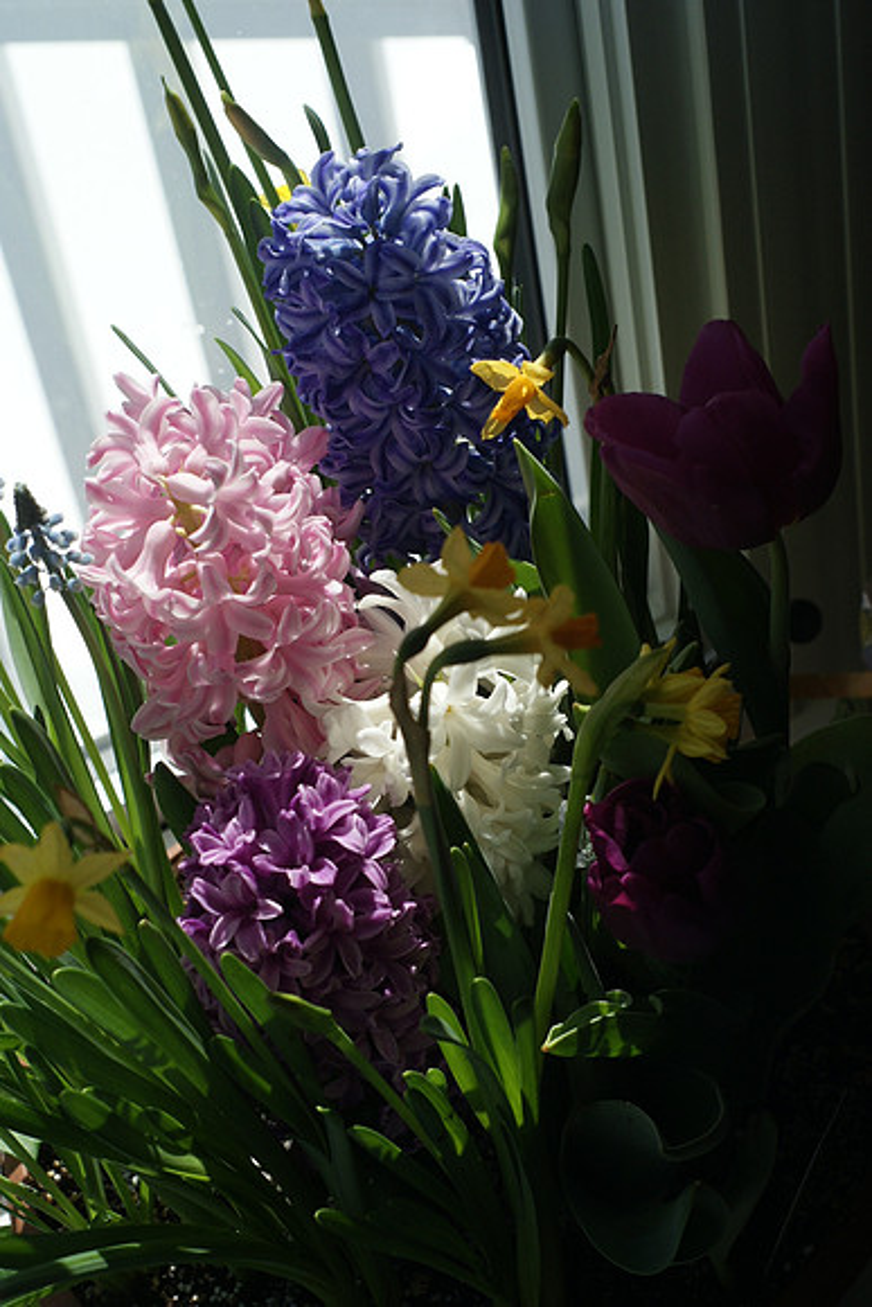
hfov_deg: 18.2
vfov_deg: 27.0
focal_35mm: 75
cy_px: 654
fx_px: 2723
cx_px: 436
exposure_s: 1/500
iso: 200
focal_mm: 50
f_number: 8
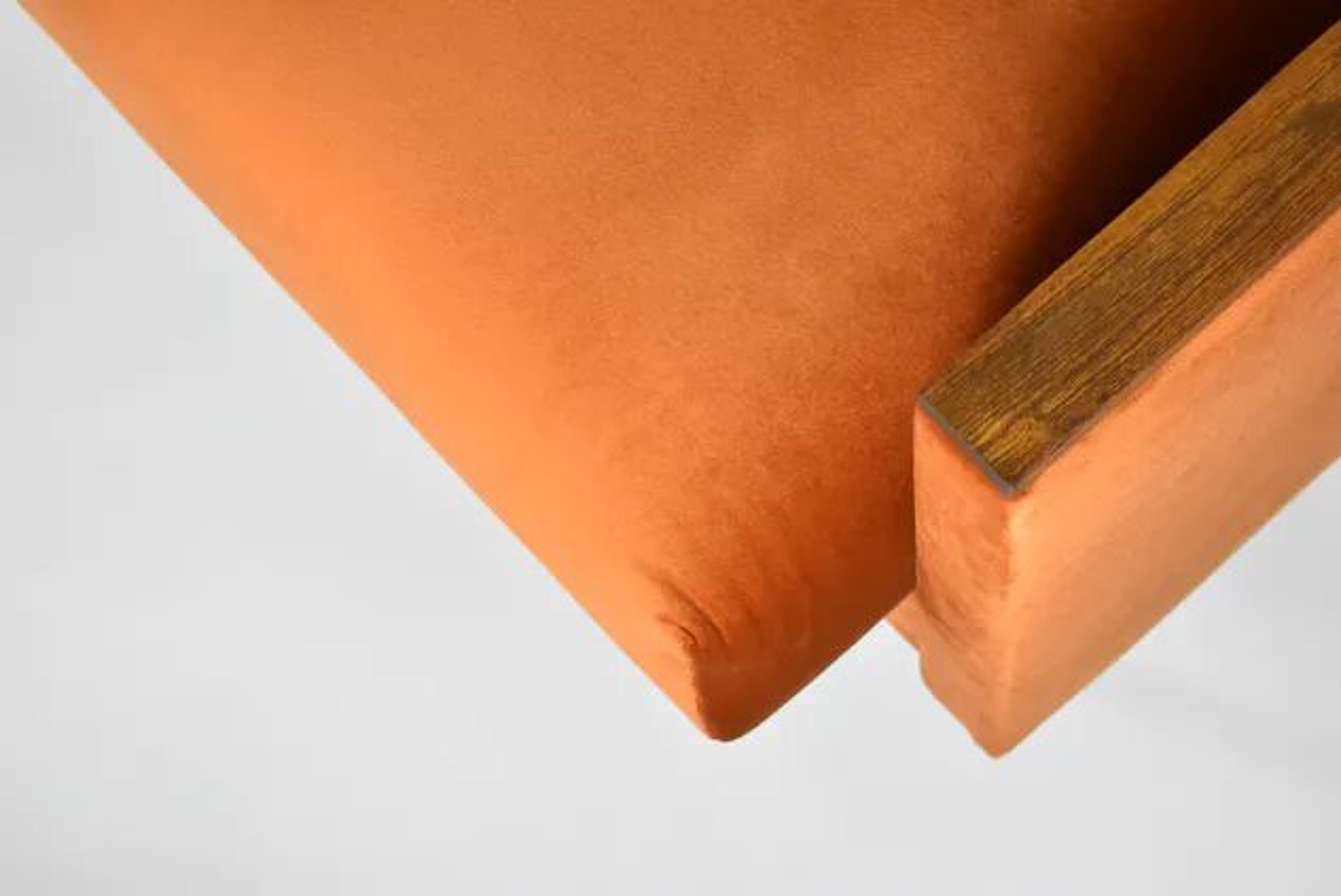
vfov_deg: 16.6
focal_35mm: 82
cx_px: 670
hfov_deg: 24.6
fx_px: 3075
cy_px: 448
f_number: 5.6
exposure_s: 1/125
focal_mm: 55
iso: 2500
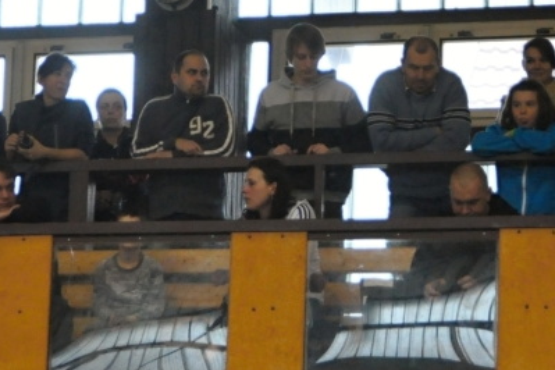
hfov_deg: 11.6
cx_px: 306
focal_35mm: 177
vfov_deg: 7.7
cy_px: 247
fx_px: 2733
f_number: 2.8
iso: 3200
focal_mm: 45
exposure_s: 1/800
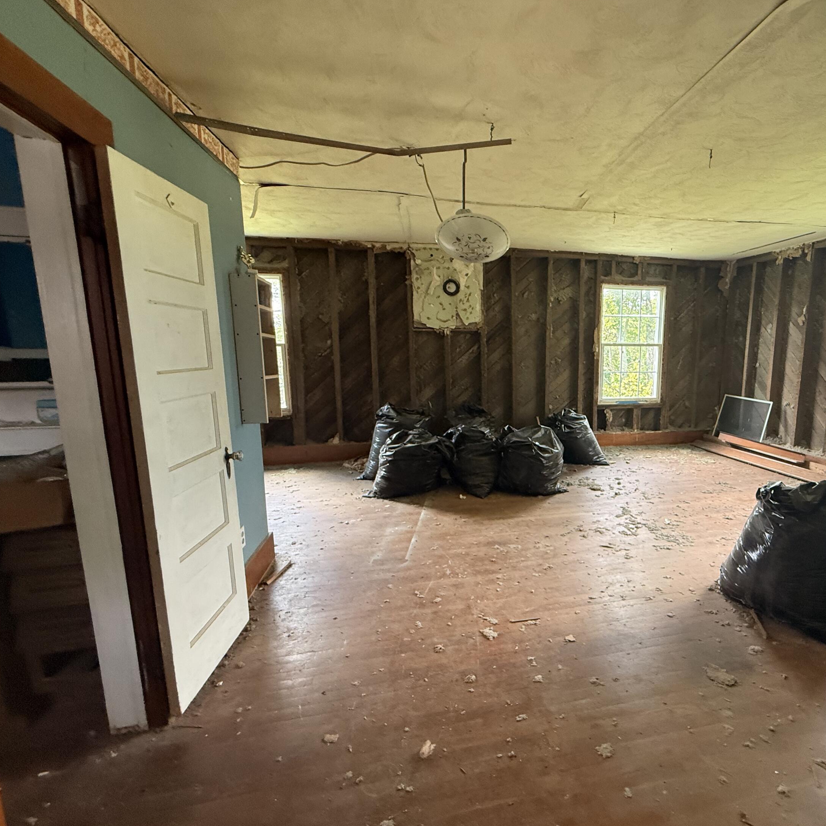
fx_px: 459
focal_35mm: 17
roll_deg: -0.7
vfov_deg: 84.0
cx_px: 526
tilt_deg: -8.9
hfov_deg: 82.1
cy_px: 420
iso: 320
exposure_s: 1/99
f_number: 2.2
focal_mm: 2.22
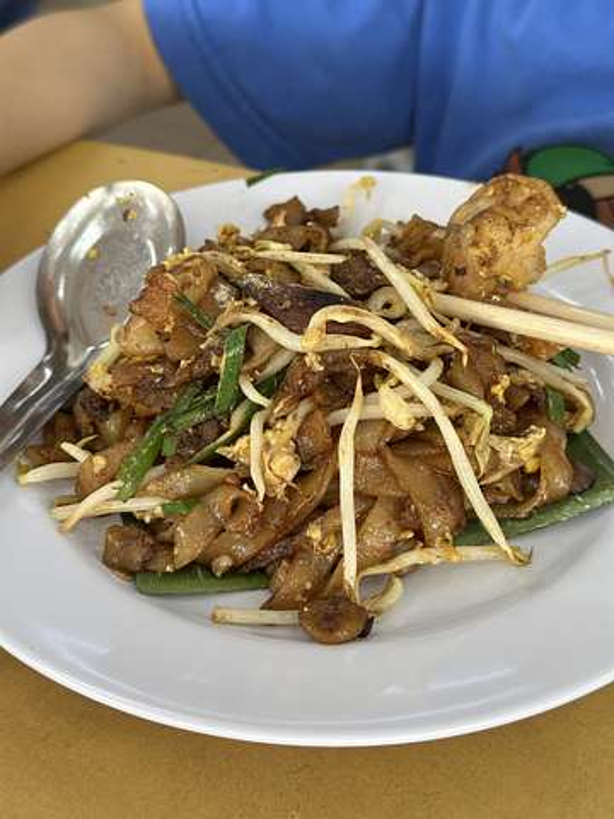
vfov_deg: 39.7
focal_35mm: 48
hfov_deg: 30.3
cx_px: 307
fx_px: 1135
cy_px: 410
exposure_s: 1/121
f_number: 1.78
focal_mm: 6.86
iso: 80
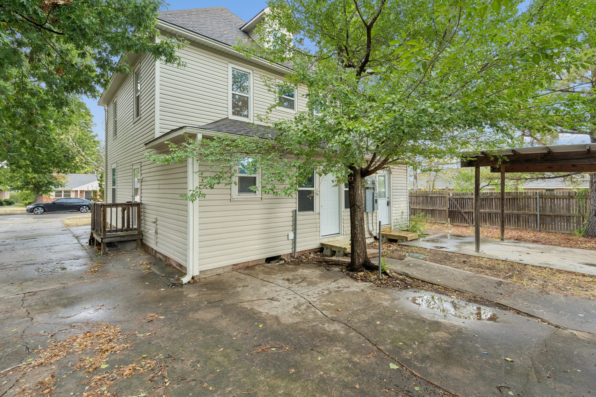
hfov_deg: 96.7
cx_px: 298
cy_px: 198
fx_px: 265
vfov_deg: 73.7
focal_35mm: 16
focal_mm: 16
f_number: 8
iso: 200
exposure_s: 1/13
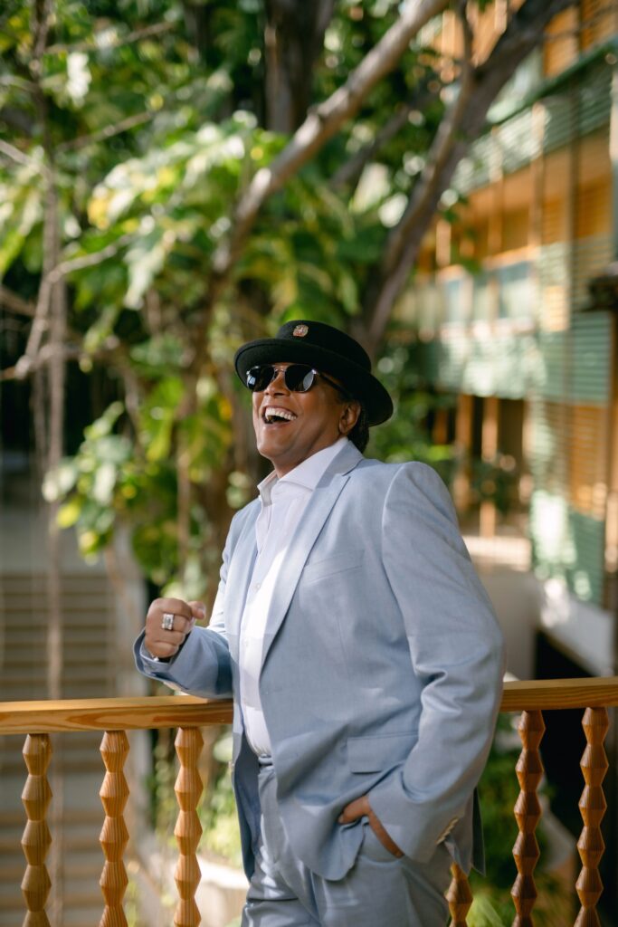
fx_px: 1287
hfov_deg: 27.0
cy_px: 464
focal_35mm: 50
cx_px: 309
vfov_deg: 39.6
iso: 80
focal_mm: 50
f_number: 1.6
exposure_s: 1/160
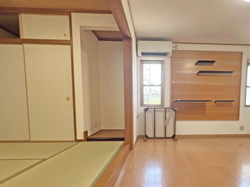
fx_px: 130
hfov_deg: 85.7
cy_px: 116
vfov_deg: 70.5
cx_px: 160
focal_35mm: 18
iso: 125
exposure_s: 1/100
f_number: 1.8
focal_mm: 1.57
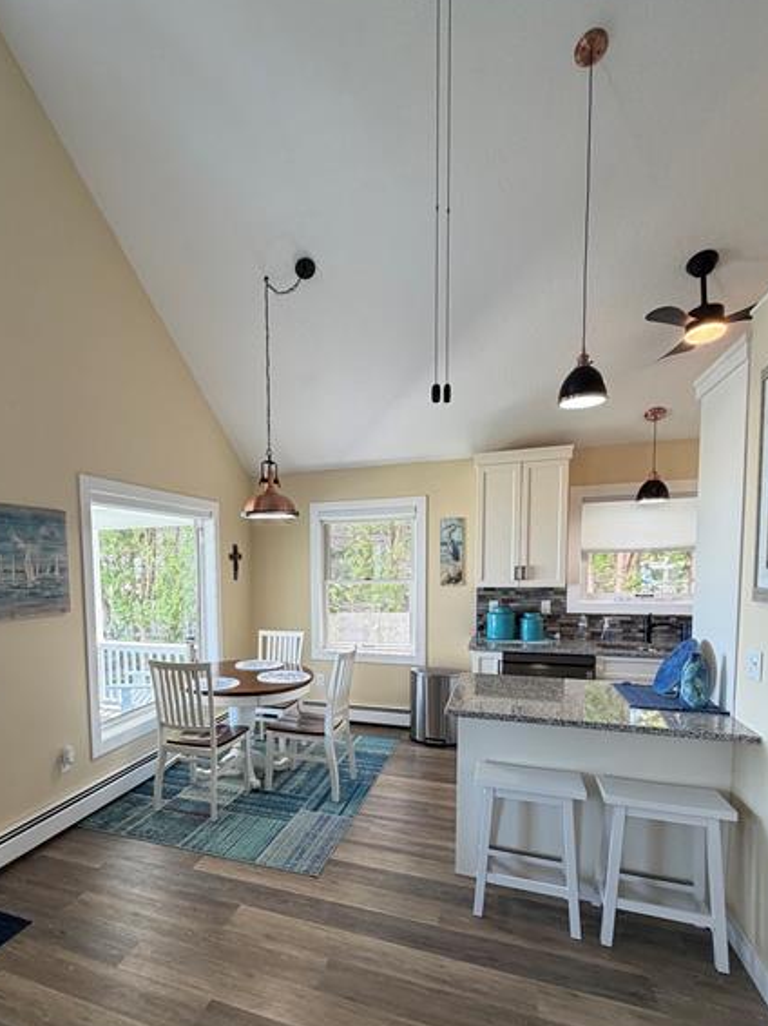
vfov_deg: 83.7
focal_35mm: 19
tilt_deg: -3.2
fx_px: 562
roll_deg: +1.6
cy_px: 613
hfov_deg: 67.1
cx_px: 266
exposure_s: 1/120
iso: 200
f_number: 2.2
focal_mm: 2.22
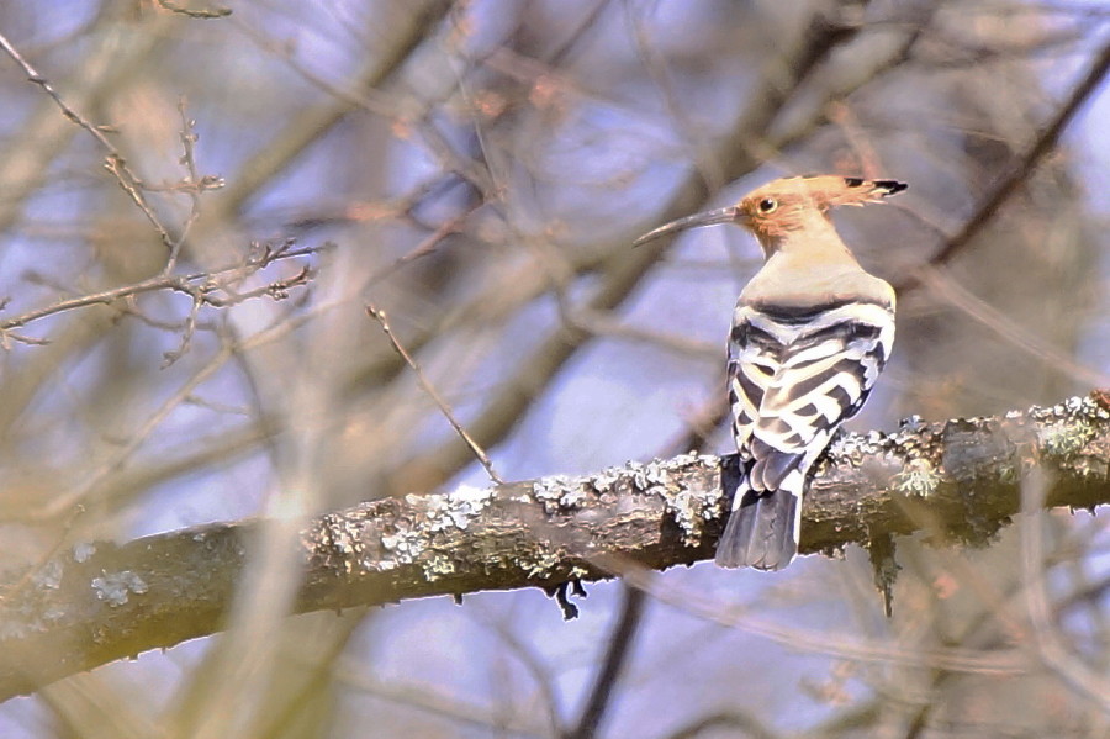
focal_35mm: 600
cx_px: 555
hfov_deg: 3.4
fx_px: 18489
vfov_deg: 2.3
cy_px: 370
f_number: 6.3
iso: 800
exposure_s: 1/640
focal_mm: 600
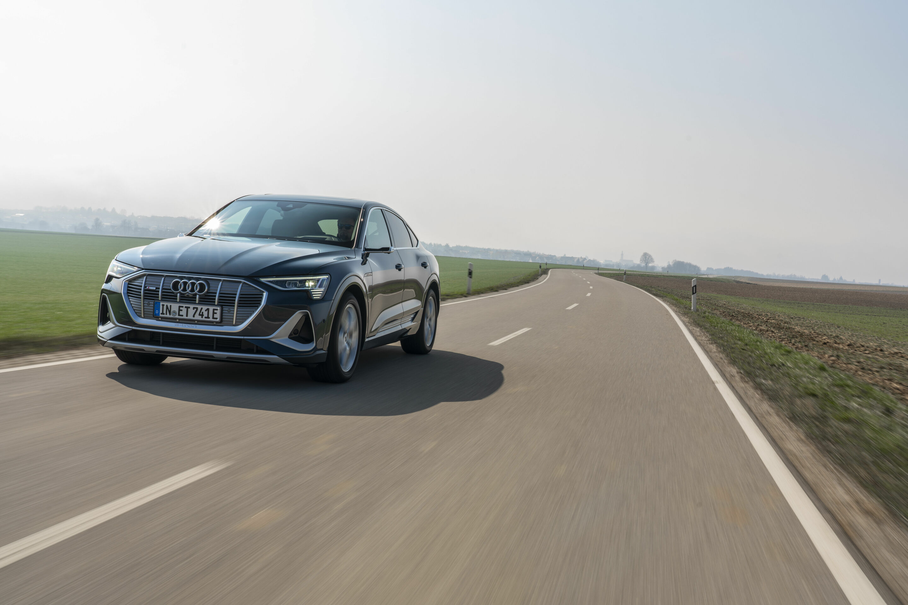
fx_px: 908
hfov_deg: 53.1
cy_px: 302
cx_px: 454
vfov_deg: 36.9
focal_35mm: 36
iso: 50
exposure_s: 1/25
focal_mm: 36
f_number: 14
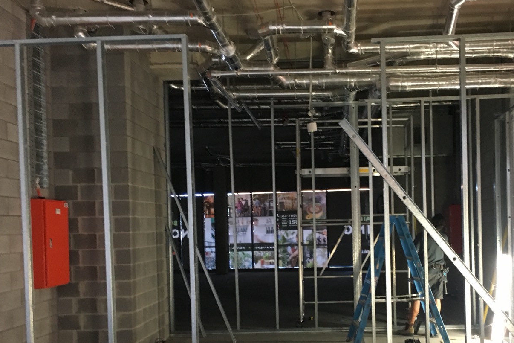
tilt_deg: +0.5
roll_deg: +1.5
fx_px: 571
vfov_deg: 33.0
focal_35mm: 40
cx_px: 318
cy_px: 235
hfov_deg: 48.1
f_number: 2.2
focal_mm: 4.15
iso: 200
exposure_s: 1/17
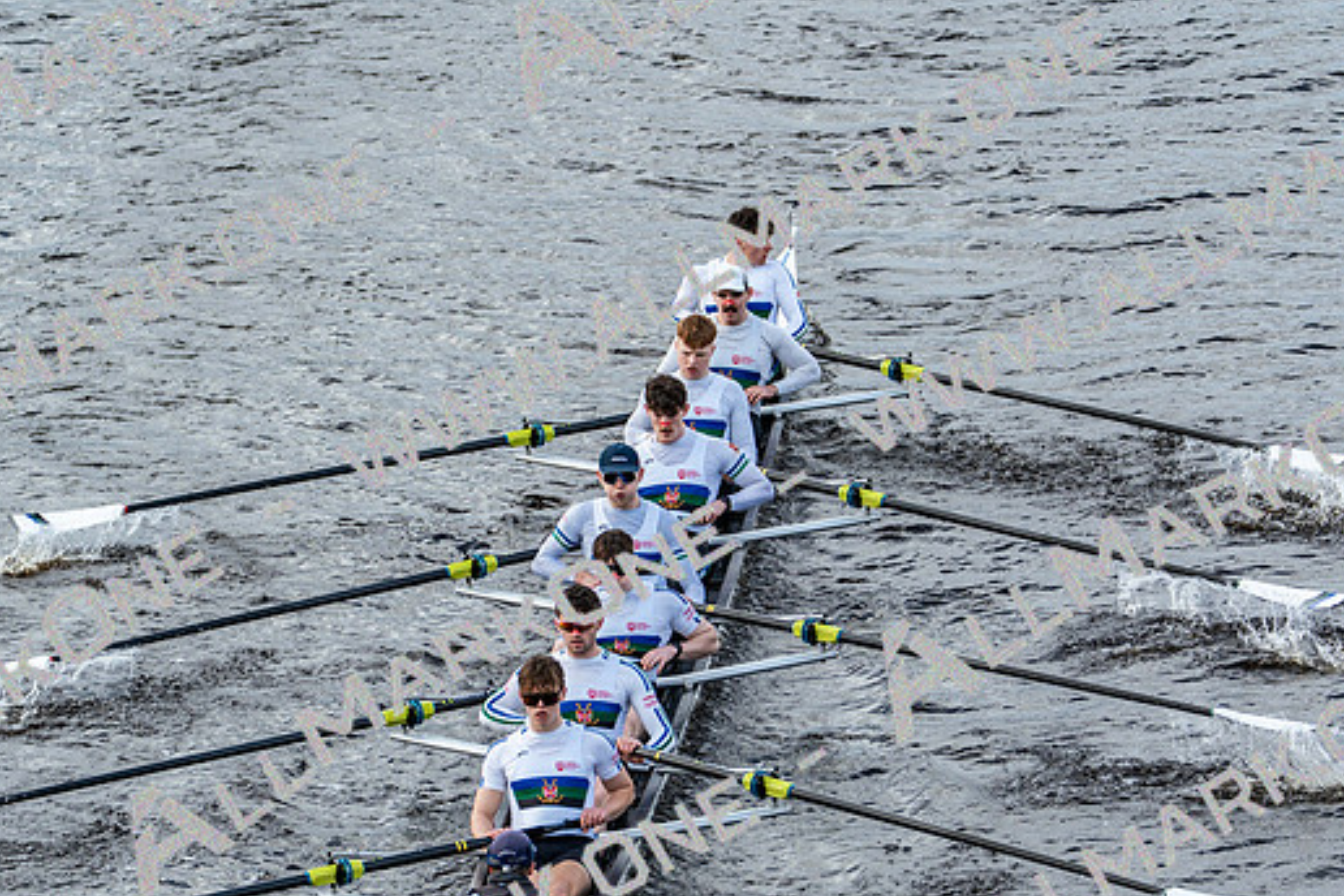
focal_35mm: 344
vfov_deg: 4.0
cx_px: 659
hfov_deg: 6.0
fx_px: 12842
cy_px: 496
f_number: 6.3
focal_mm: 306
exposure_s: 1/1250
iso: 500
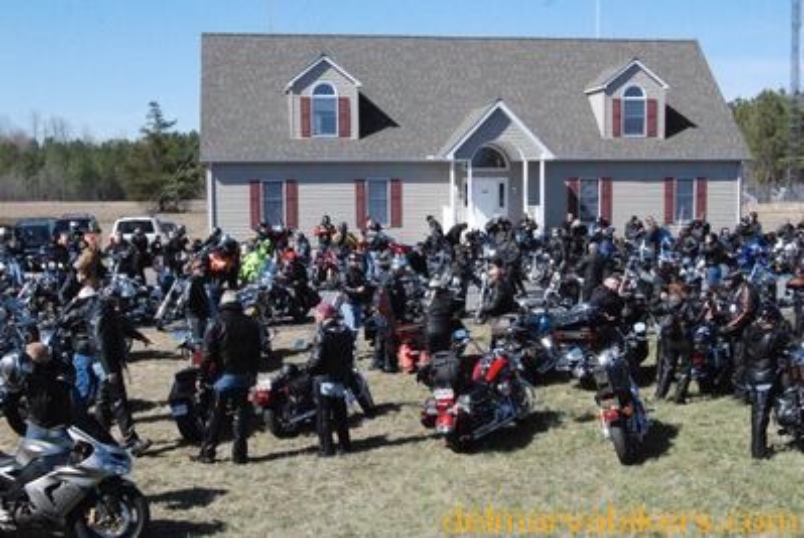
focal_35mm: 48
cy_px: 269
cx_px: 402
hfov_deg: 41.1
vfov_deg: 28.1
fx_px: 1073
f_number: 18
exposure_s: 1/1250
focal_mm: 32
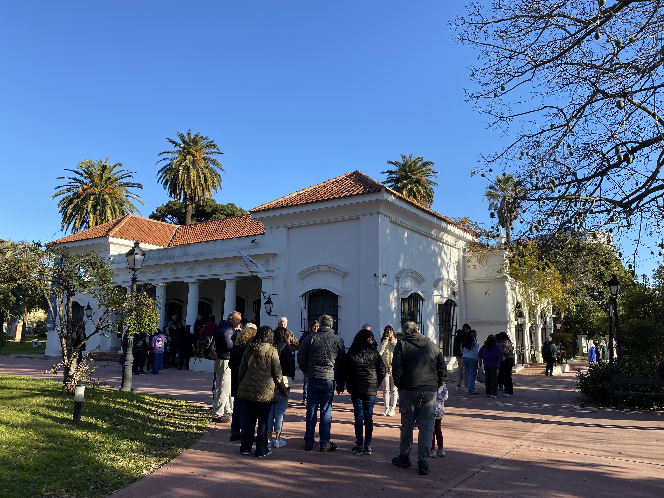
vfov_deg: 53.1
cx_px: 332
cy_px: 249
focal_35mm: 26
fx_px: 499
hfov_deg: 67.3
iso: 32
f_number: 1.8
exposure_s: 1/1135
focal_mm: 4.25
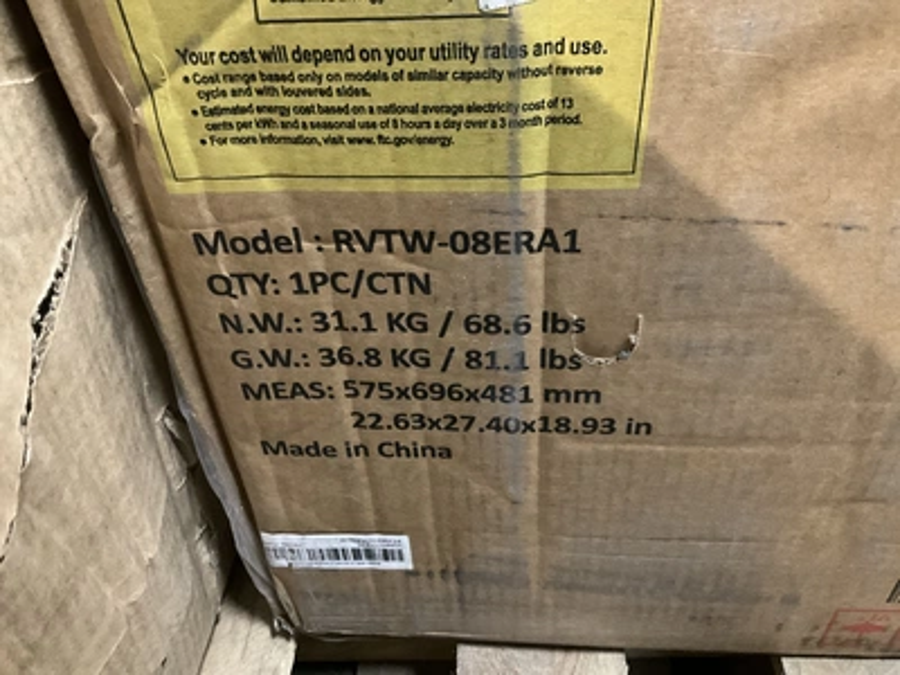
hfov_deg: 61.7
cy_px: 338
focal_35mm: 29
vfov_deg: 48.2
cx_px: 450
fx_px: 754
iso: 500
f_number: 1.8
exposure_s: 1/24
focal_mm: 3
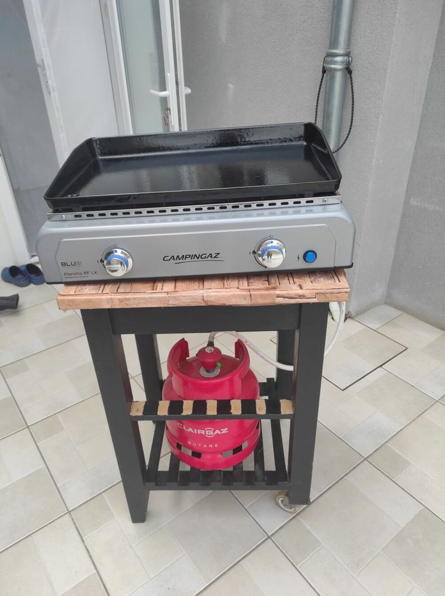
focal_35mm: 25
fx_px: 429
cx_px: 222
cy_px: 298
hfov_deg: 54.8
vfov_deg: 69.4
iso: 100
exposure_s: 1/734
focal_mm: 5.43
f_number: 1.89
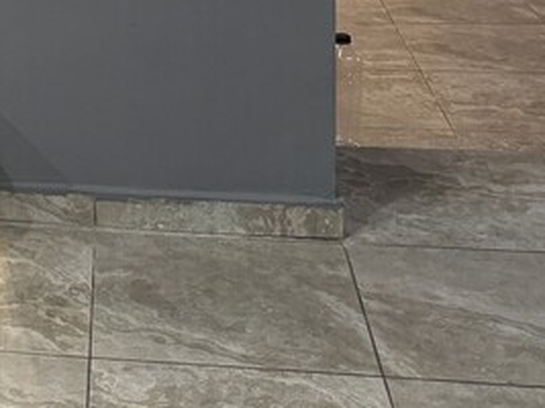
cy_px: -208
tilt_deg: -9.7
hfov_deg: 19.1
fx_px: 1448
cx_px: -231
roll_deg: +3.7
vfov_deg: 14.9
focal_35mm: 92
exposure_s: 1/50
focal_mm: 6.76
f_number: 1.78
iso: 400
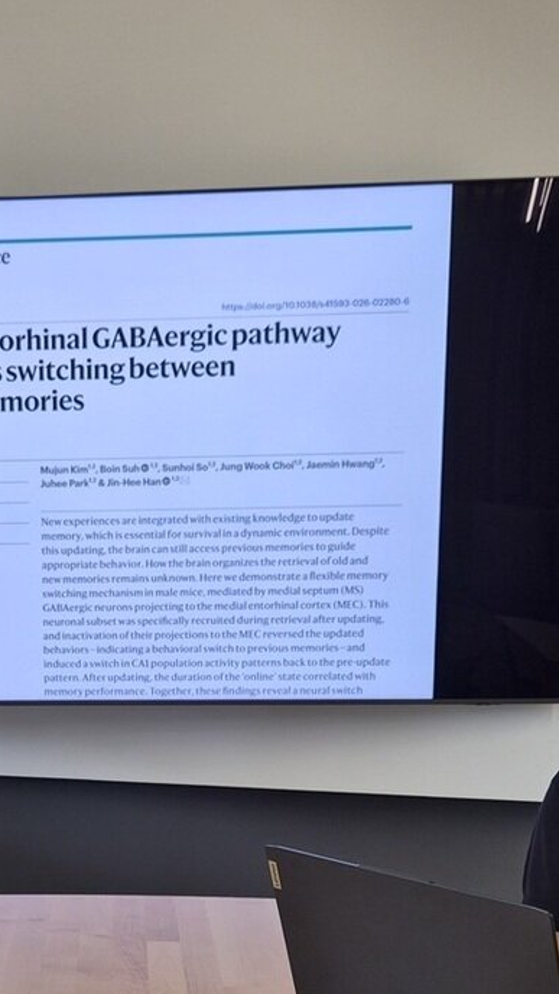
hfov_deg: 22.8
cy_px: 711
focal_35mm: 51
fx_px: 1344
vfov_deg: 39.8
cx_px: 33
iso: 32
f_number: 1.8
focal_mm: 5.4
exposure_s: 1/120
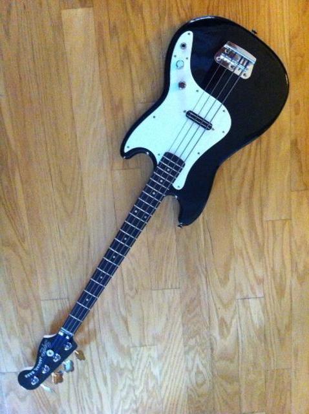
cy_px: 207
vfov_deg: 52.7
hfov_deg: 40.6
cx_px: 154
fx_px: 418
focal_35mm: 35
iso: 800
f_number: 2.8
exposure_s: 1/15
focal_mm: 3.9
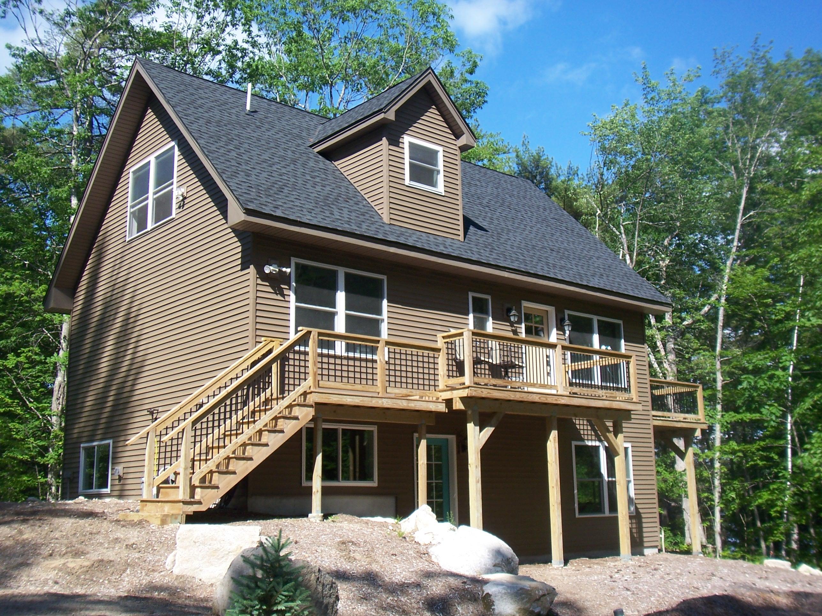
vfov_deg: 36.8
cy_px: 308
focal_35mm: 39
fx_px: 926
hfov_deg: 47.9
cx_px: 411
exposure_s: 1/400
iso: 64
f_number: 3.9
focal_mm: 6.4
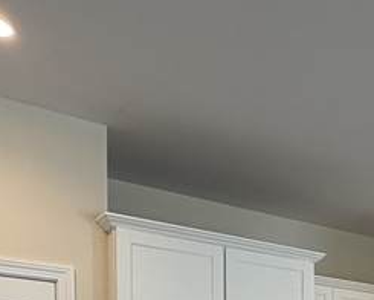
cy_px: 429
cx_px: 412
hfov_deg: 29.7
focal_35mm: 57
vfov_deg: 22.6
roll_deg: -1.3
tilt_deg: -3.1
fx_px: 631
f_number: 2.2
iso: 200
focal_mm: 2.22
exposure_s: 1/120
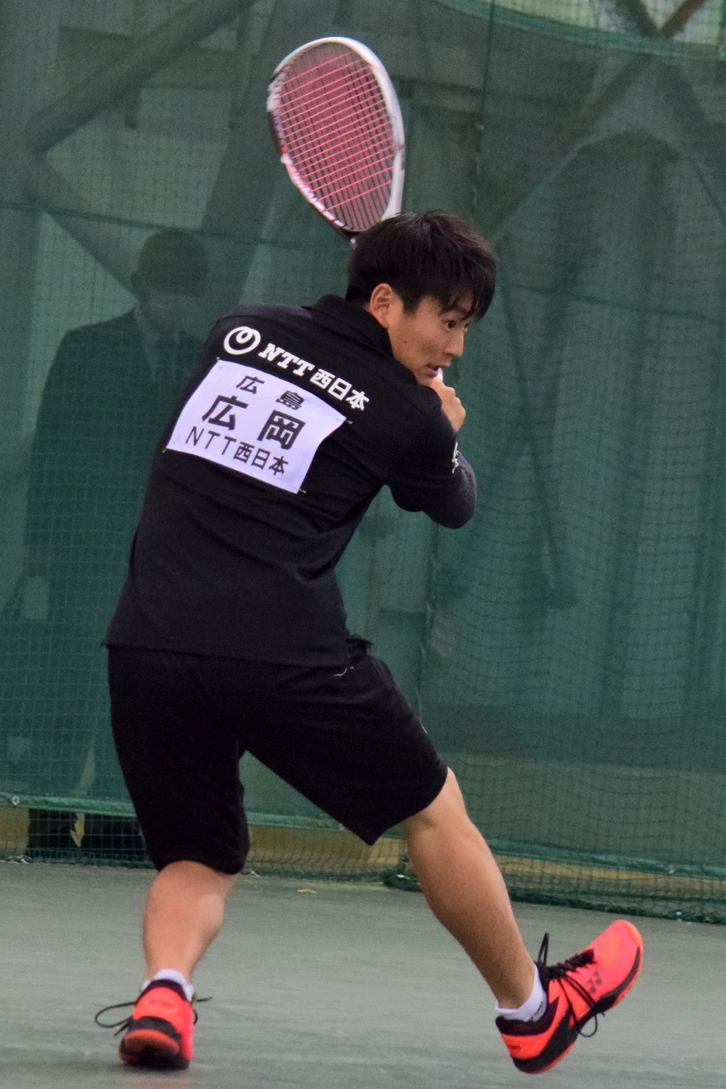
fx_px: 4991
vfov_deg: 12.5
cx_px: 363
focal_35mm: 165
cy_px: 544
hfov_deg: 8.3
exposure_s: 1/640
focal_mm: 110
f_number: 4.8
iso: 2000
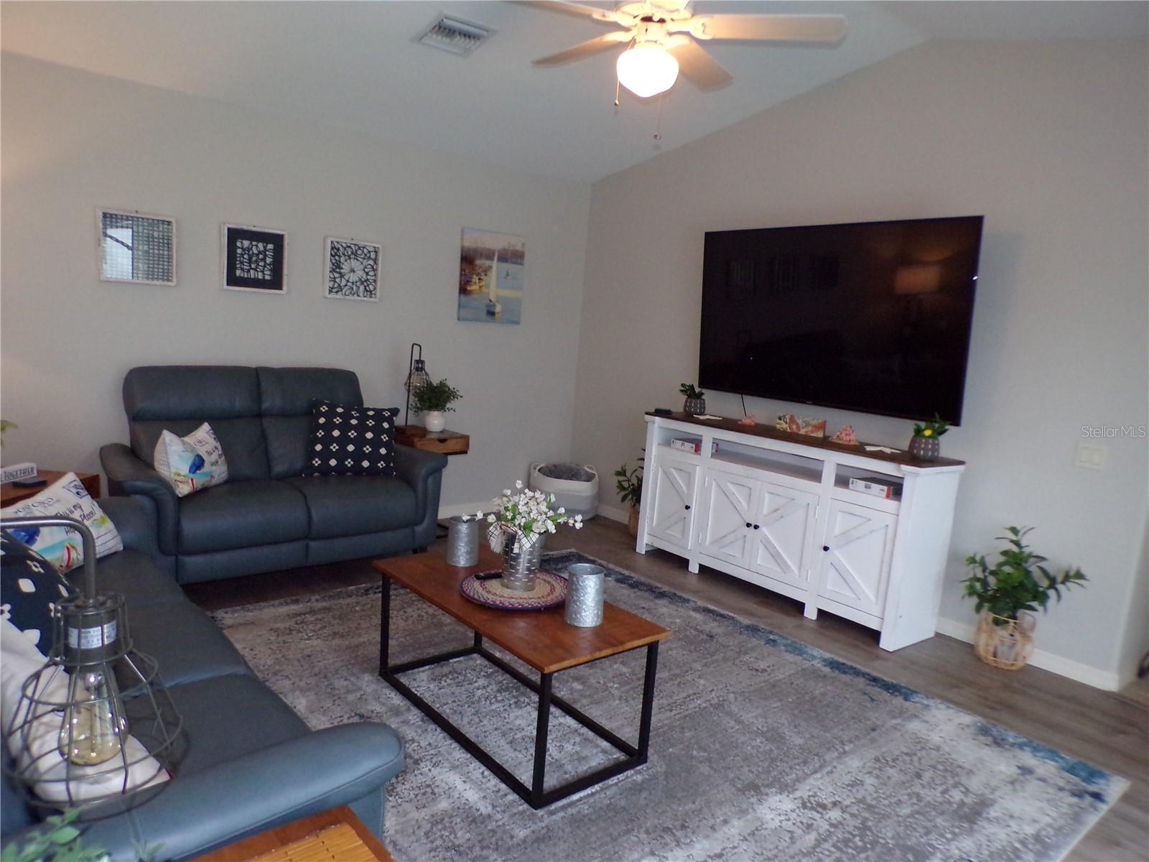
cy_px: 431
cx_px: 574
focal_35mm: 24
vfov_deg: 56.8
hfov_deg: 71.6
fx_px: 797
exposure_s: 1/34
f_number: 3
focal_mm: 4.3
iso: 363
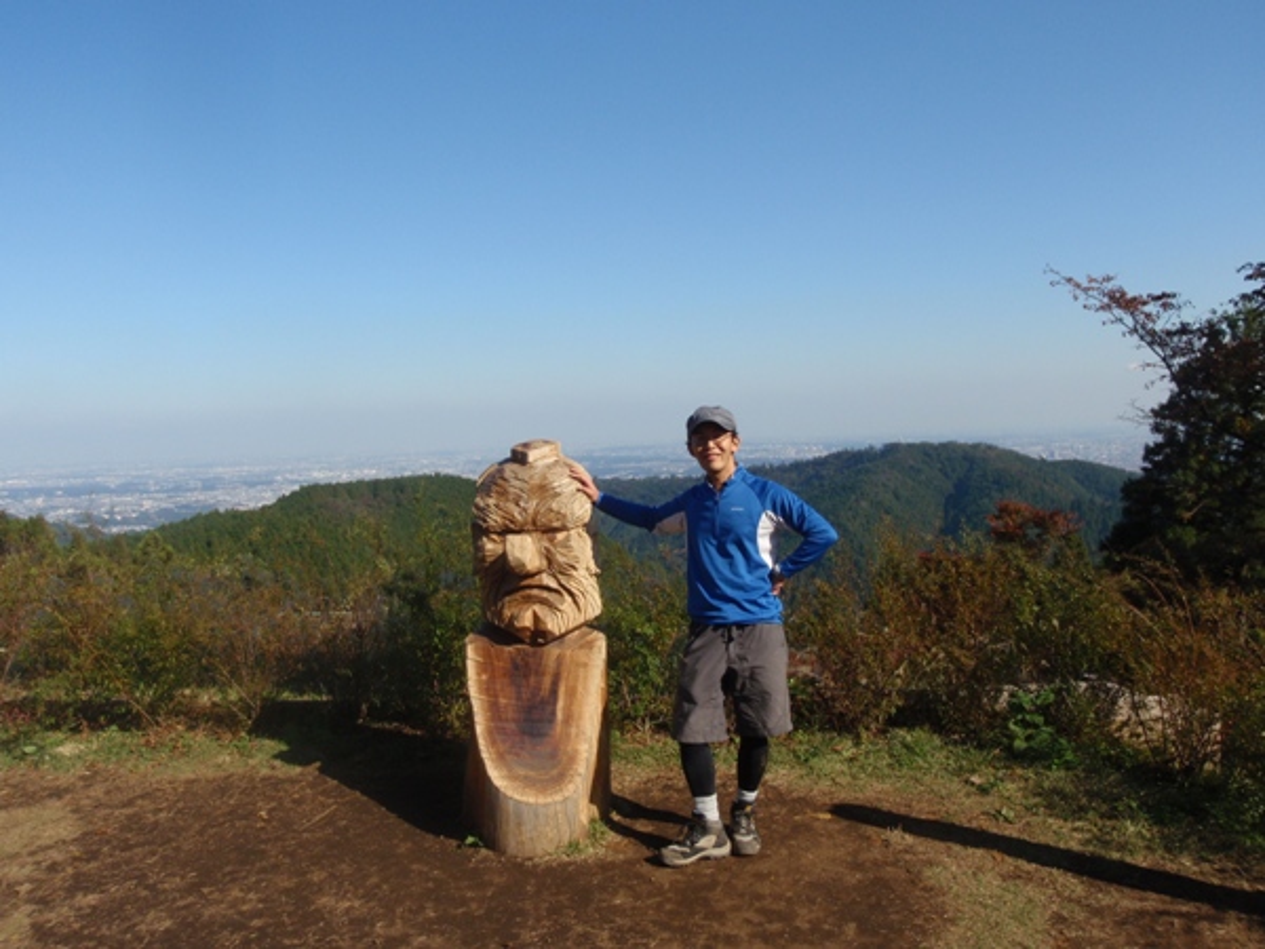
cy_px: 474
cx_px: 632
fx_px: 1023
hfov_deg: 63.4
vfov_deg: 49.7
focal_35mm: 28
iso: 64
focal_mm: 5
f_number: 4
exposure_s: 1/500
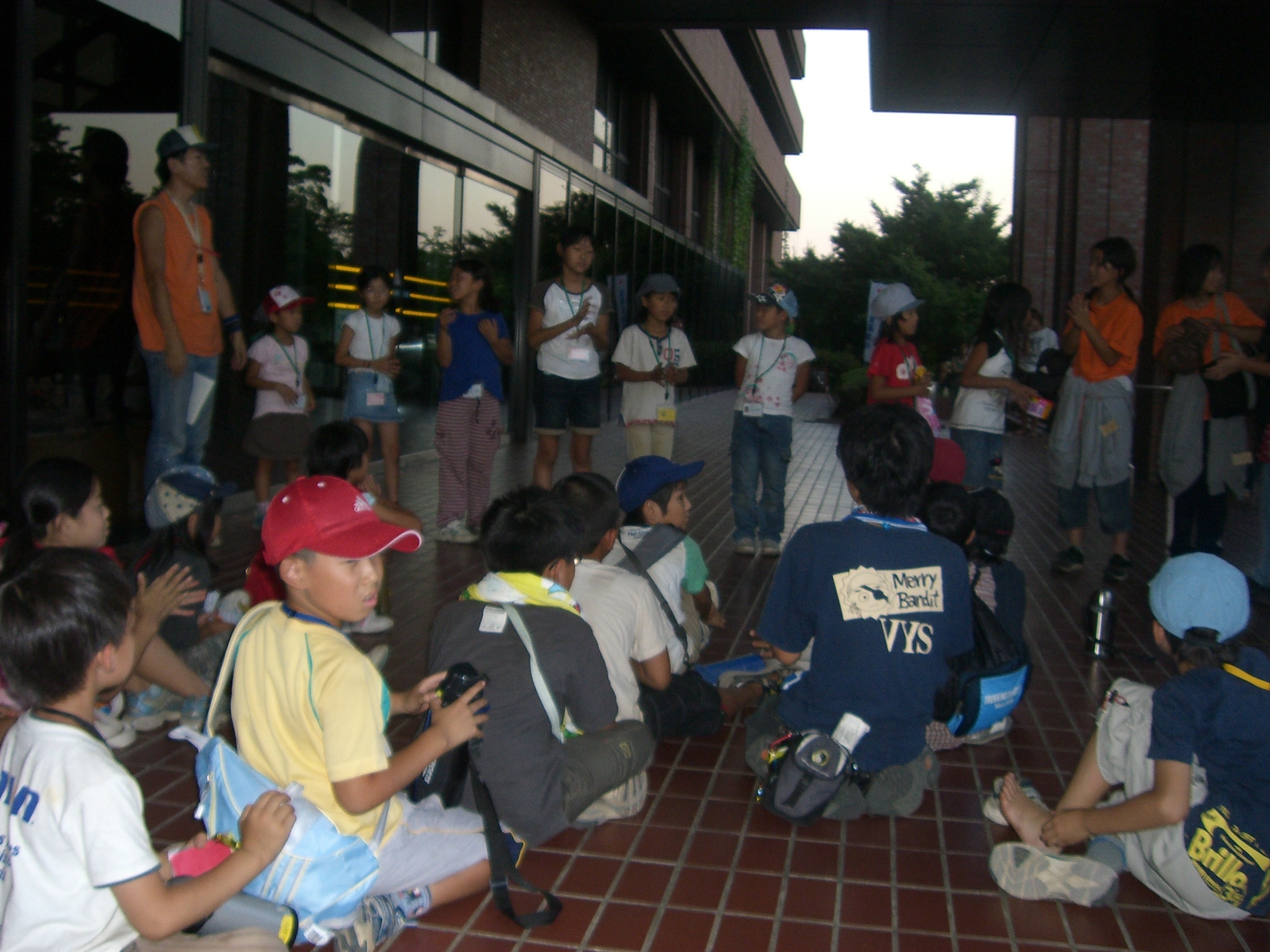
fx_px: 1394
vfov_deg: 37.7
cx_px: 635
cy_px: 476
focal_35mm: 38
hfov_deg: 49.0
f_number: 2.7
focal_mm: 6.2
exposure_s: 1/60
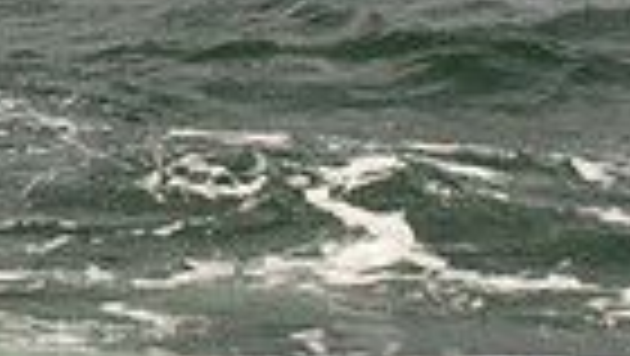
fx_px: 5433
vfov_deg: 3.6
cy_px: -937
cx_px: 29
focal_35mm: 325
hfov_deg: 6.6
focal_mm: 75
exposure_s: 1/640
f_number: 6.3
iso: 250
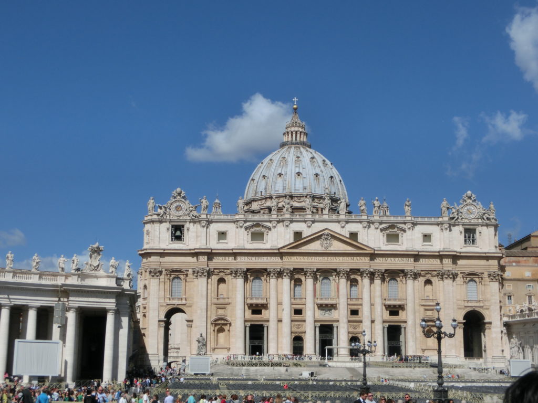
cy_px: 202
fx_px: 777
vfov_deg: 29.1
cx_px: 269
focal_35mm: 50
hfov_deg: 38.2
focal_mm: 9.16
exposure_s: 1/250
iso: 80
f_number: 11
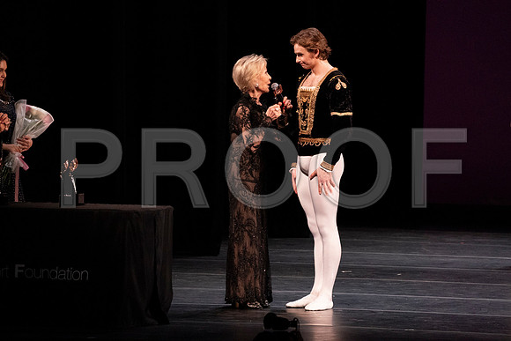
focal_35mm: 394
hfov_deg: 5.2
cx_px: 256
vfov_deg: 3.5
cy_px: 170
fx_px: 5594
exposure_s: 1/320
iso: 12800
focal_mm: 394
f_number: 9
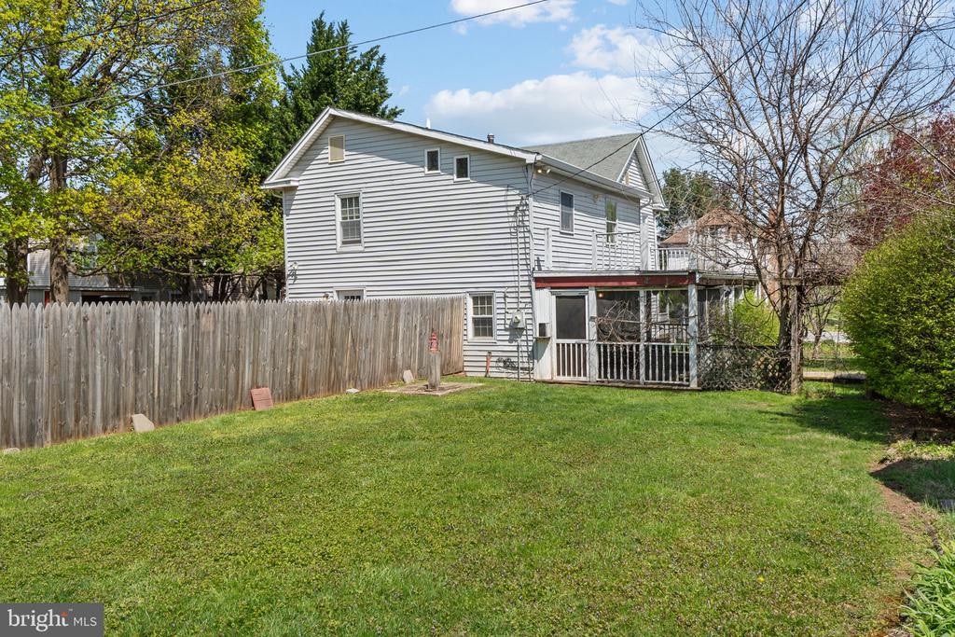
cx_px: 478
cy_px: 318
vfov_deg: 43.6
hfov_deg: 61.9
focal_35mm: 30
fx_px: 796
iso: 100
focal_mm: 20
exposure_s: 1/60
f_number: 9
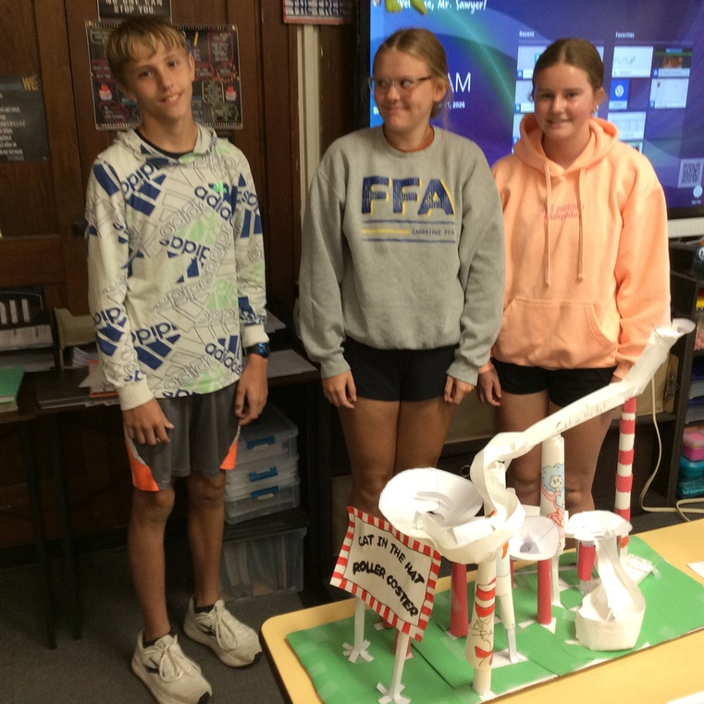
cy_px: 352
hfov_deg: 43.9
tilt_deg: -18.6
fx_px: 874
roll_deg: +0.8
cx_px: 362
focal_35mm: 38
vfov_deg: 43.9
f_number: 2.4
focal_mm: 3.3
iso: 64
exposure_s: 1/24
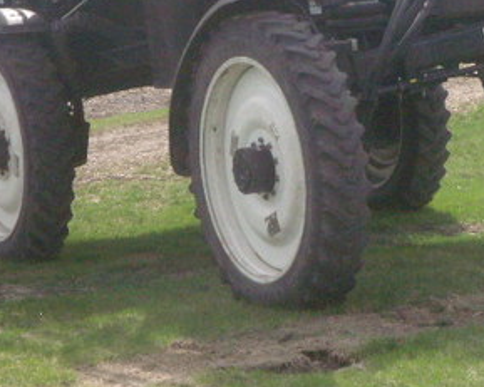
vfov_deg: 9.1
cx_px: 392
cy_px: 92
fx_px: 2420
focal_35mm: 169
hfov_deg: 11.4
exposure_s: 1/1429
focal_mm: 15.4
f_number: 6.7
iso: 400
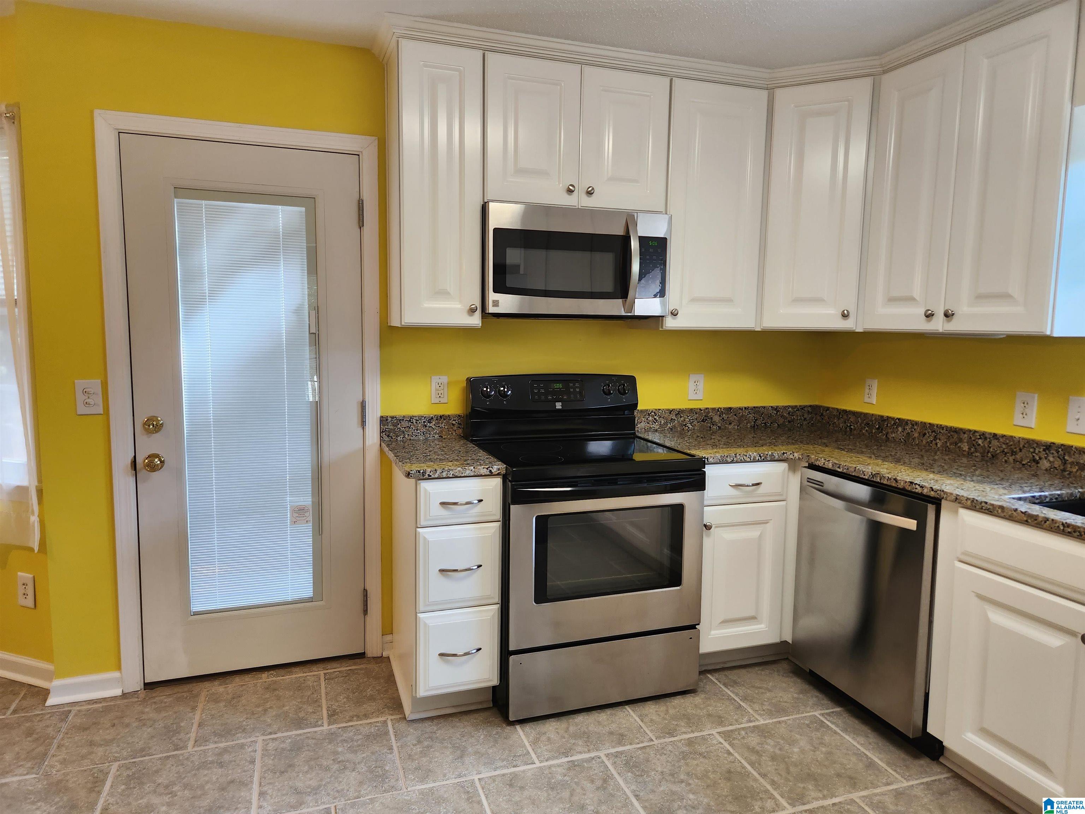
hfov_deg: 73.9
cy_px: 407
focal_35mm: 23
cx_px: 542
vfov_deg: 58.9
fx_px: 721
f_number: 1.8
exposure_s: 1/120
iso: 125
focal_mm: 5.4
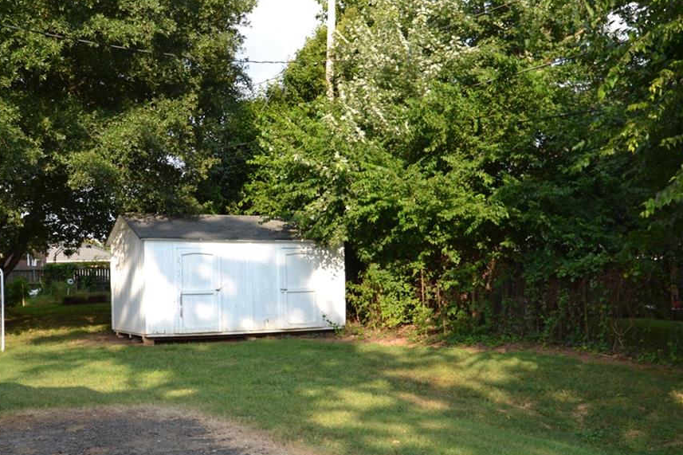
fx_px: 816
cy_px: 241
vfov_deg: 31.2
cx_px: 294
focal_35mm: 43
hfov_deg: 45.3
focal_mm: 24
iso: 100
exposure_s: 1/200
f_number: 5
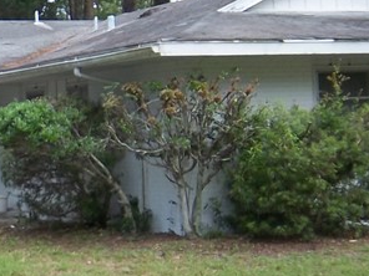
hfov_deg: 18.7
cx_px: -117
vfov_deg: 15.2
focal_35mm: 97
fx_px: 1034
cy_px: 152
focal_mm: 5.1
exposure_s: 1/200
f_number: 3.5
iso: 64
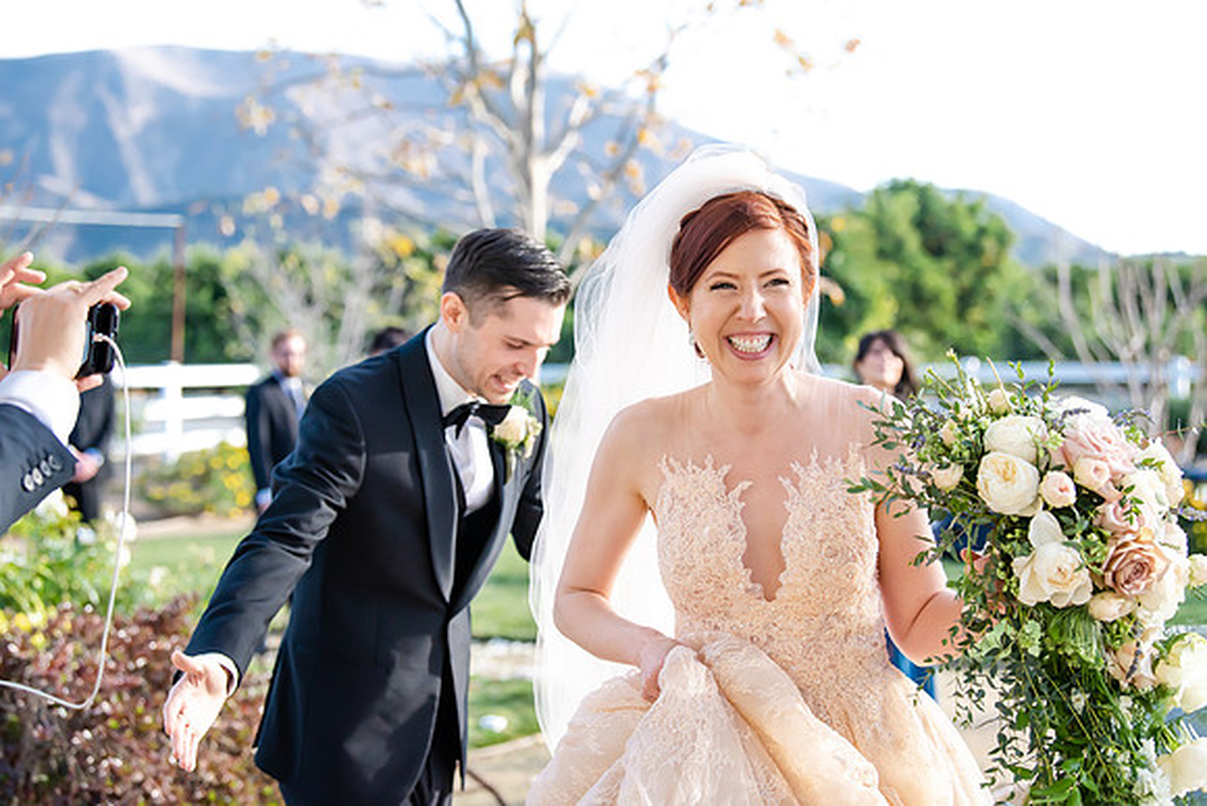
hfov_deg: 28.8
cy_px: 403
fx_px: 2347
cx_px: 604
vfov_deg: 19.5
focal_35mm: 70
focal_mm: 70
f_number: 4
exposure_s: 1/2500
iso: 400
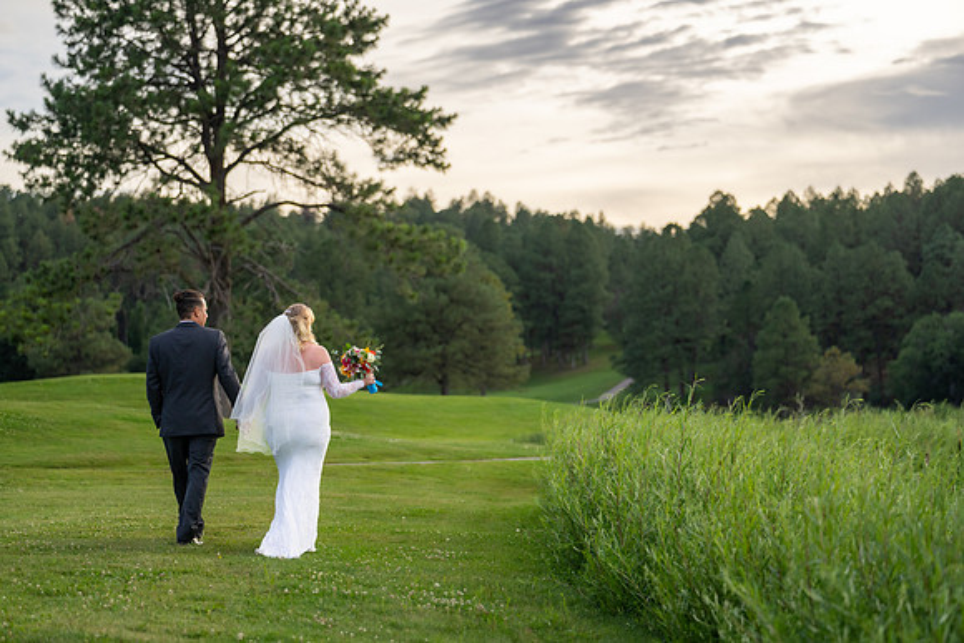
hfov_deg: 23.2
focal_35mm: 88
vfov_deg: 15.6
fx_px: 2351
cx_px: 482
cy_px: 322
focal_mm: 87
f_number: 2.8
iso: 100
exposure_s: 1/800
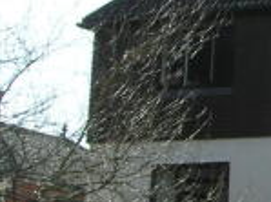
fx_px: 1164
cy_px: 103
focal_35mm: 149
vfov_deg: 9.9
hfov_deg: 11.9
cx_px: 528
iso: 64
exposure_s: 1/264
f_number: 4.8
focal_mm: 7.8
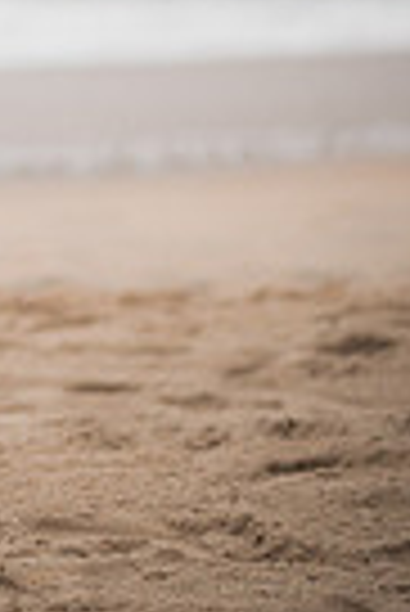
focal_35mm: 165
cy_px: -202
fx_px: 2811
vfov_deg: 12.1
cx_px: -162
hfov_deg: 8.2
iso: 160
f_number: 1.4
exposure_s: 1/4000
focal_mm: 50
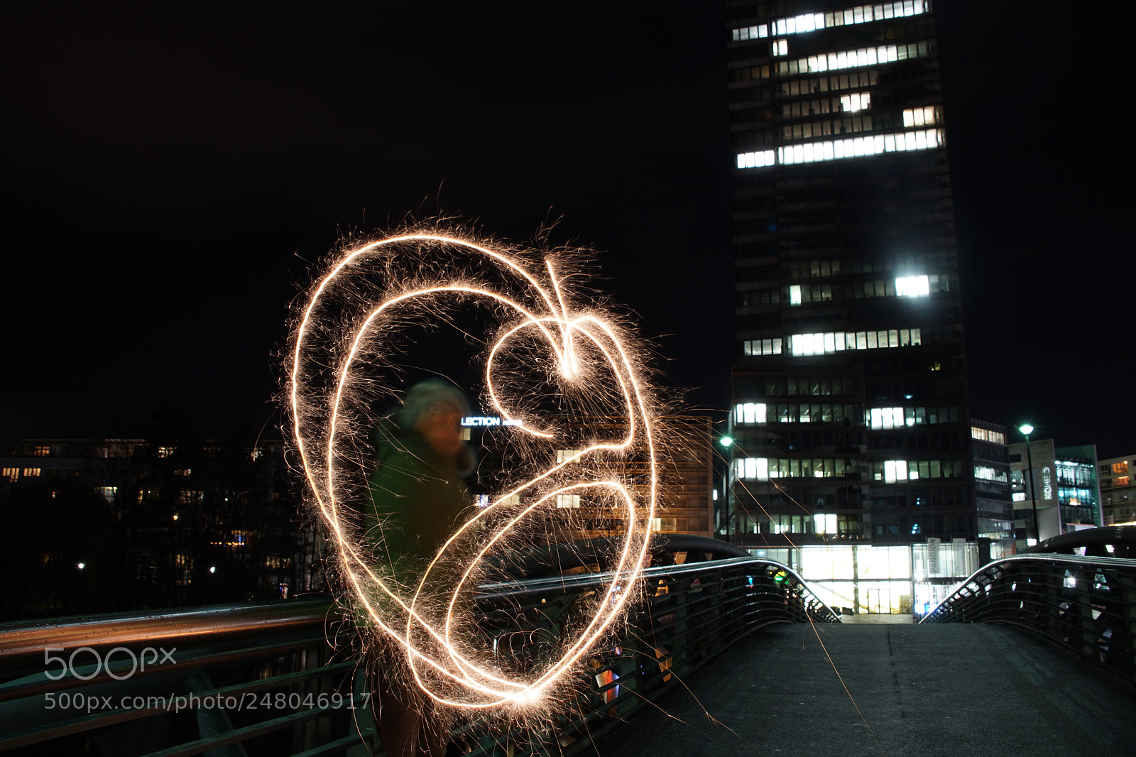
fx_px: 946
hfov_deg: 61.9
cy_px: 378
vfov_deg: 43.6
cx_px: 568
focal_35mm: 30
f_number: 14
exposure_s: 30
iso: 100
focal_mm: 30
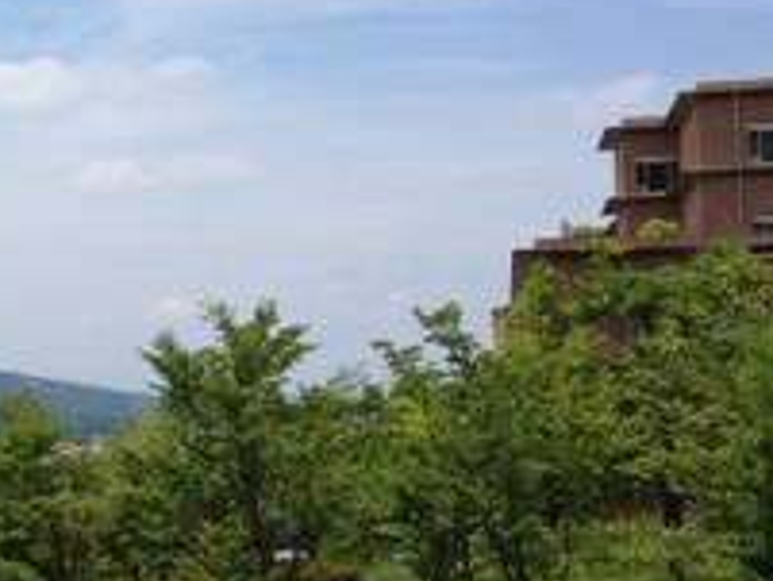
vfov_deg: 17.0
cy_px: 237
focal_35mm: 87
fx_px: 1944
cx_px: -4
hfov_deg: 21.7
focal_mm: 4.28
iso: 50
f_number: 2.4
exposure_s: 1/2404
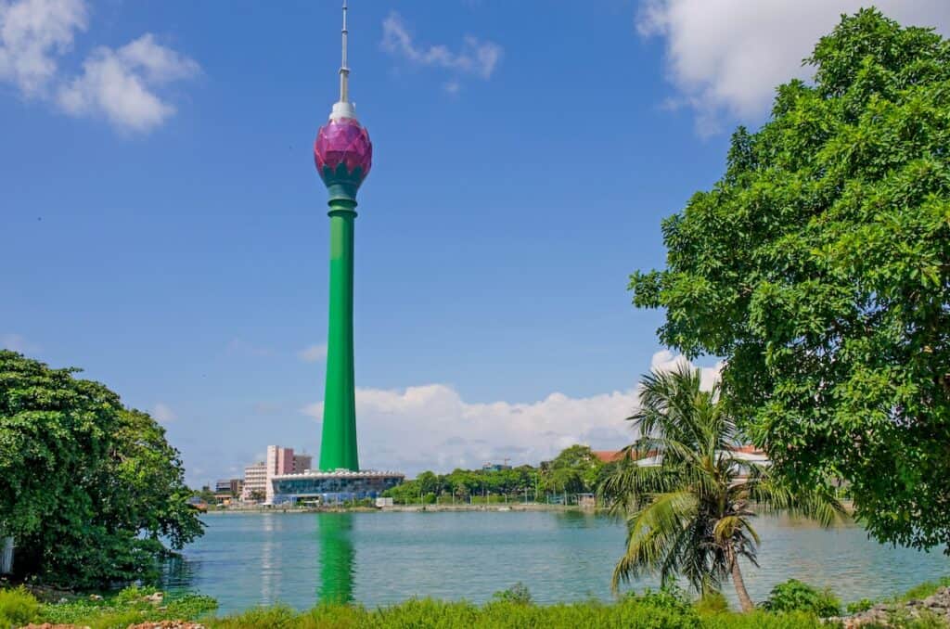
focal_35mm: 27
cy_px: 314
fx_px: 711
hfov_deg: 67.5
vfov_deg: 47.7
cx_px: 475
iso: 100
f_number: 9
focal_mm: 18
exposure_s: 1/400
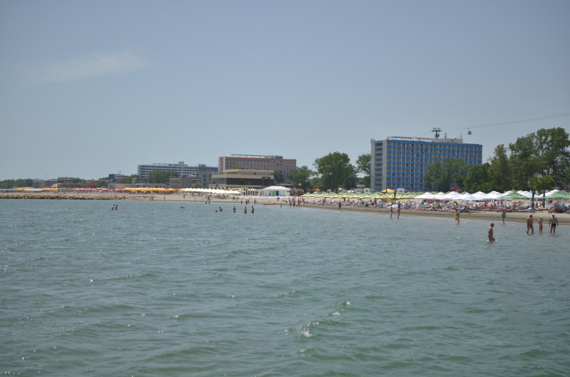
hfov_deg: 39.0
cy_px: 188
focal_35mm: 51
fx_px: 806
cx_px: 285
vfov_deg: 26.4
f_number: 3.5
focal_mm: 34
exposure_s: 1/2000
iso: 100
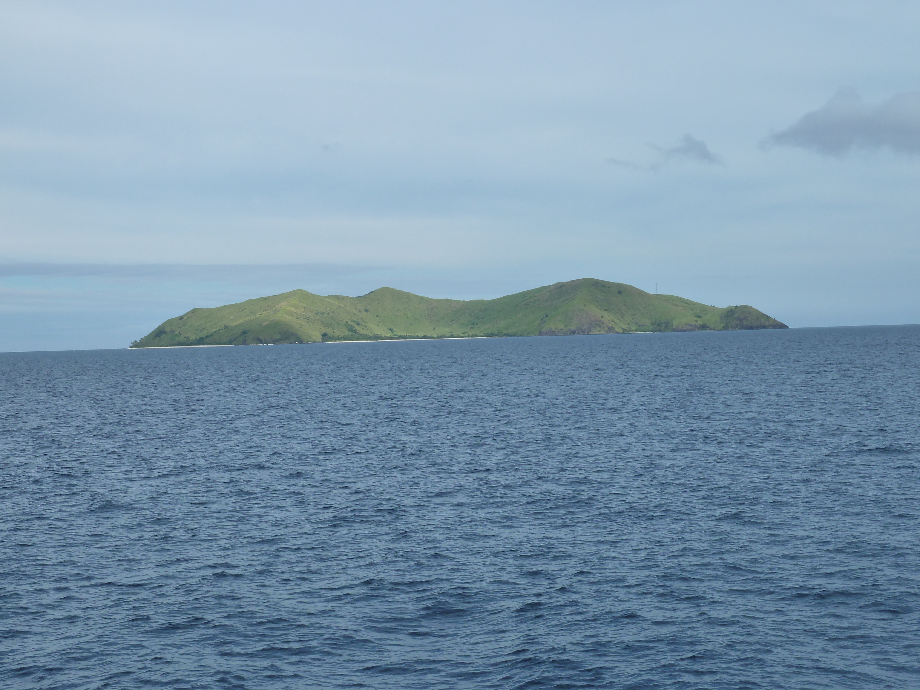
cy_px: 345
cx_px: 460
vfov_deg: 23.3
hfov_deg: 30.7
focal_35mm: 63
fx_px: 1674
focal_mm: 10.3
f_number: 5.6
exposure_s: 1/500
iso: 125
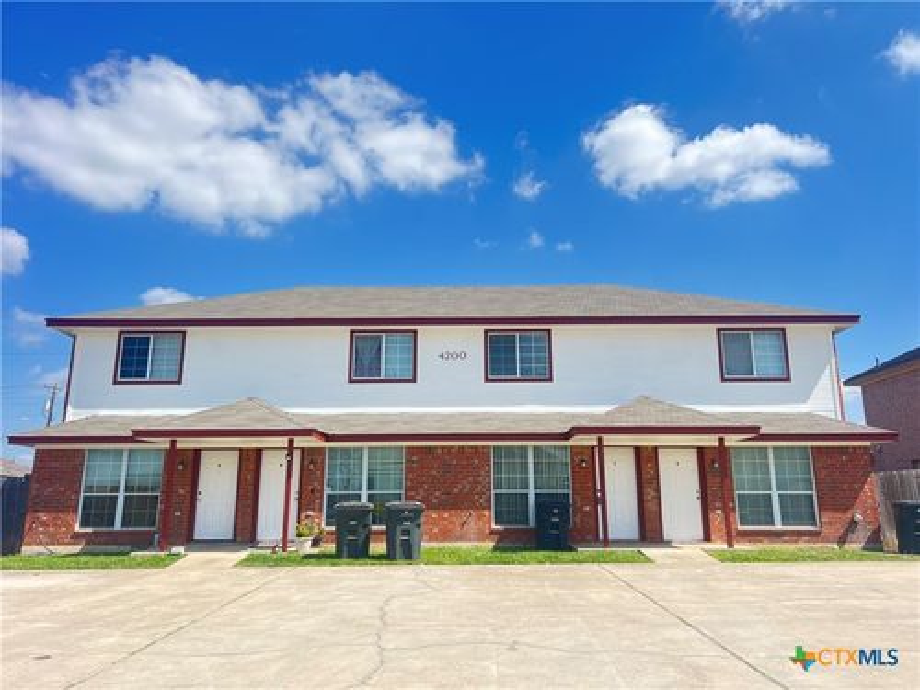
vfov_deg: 53.1
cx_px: 460
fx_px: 691
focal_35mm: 26
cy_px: 345
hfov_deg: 67.3
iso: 50
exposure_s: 1/1934
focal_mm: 5.7
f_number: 1.5
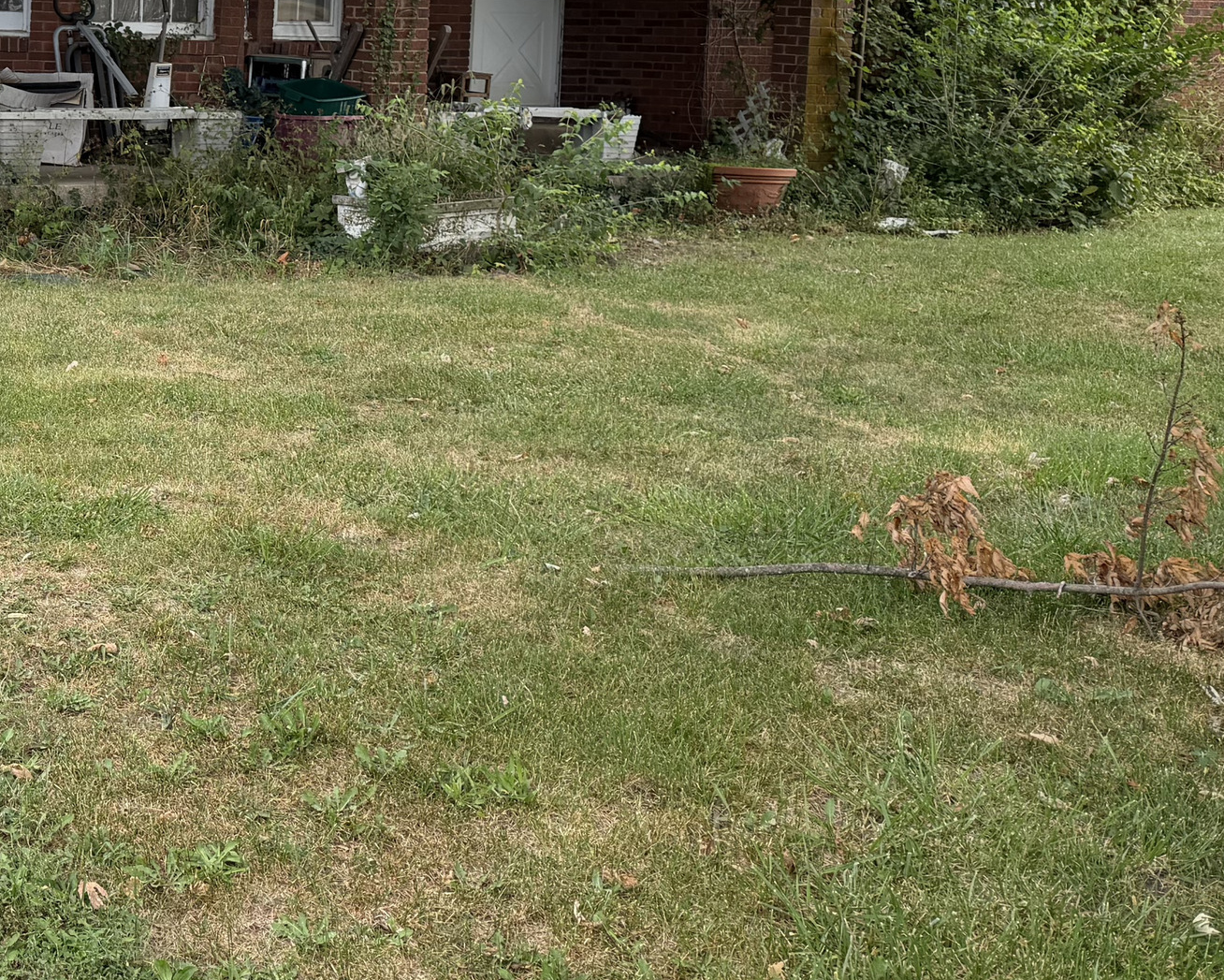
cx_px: -82
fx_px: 1993
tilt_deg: -3.4
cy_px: 168
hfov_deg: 30.9
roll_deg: -1.4
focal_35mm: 55
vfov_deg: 27.0
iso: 100
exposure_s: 1/955
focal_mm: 6.76
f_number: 1.78
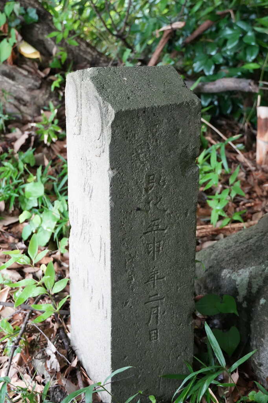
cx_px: 134
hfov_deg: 18.5
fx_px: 821
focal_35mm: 74
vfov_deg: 27.5
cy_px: 202
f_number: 5
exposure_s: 1/160
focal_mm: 49
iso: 4000
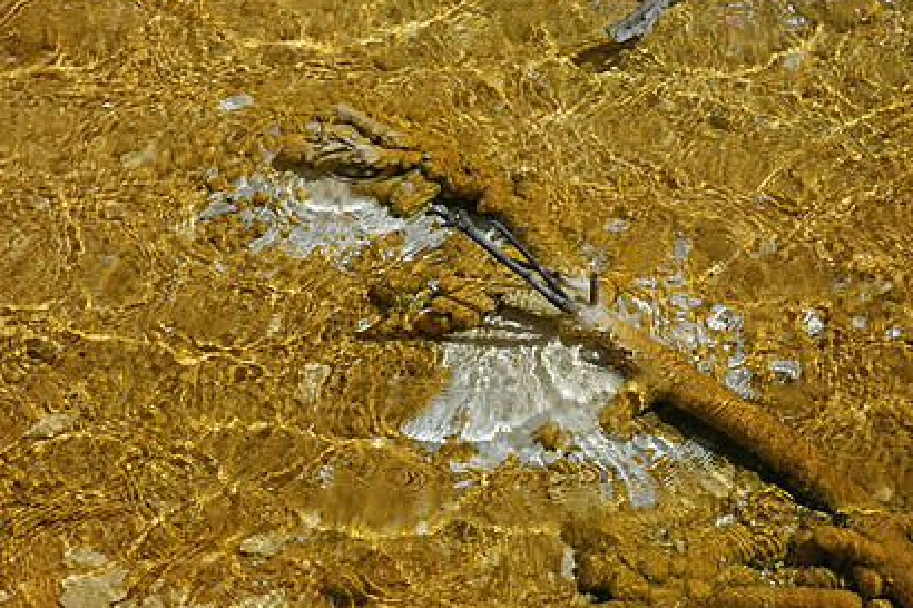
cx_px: 641
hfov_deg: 19.2
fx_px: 2687
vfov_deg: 12.9
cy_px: 403
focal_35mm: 106
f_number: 8
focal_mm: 50
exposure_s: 1/250
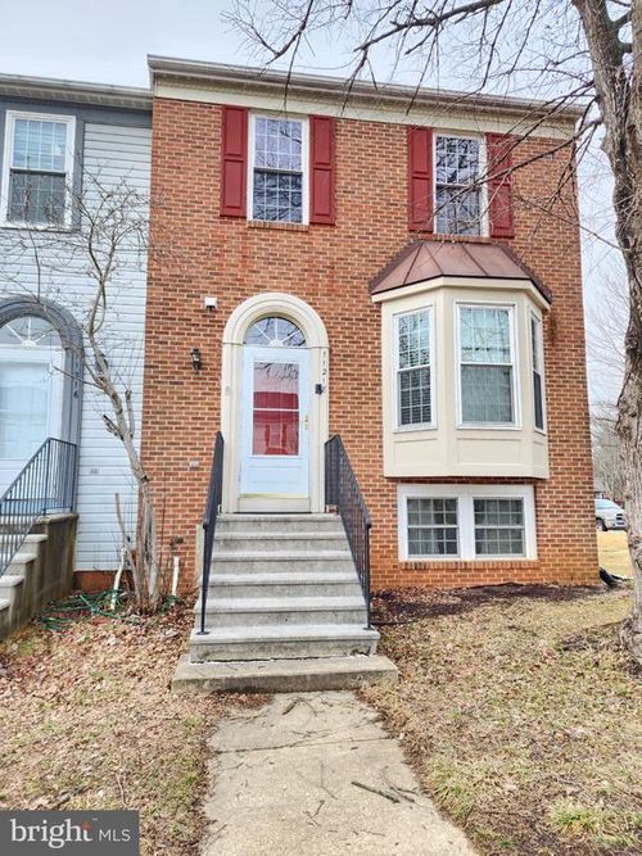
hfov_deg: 58.9
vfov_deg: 73.9
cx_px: 321
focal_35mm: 23
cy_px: 428
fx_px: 569
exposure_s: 1/180
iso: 20
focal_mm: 6.4
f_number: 1.8
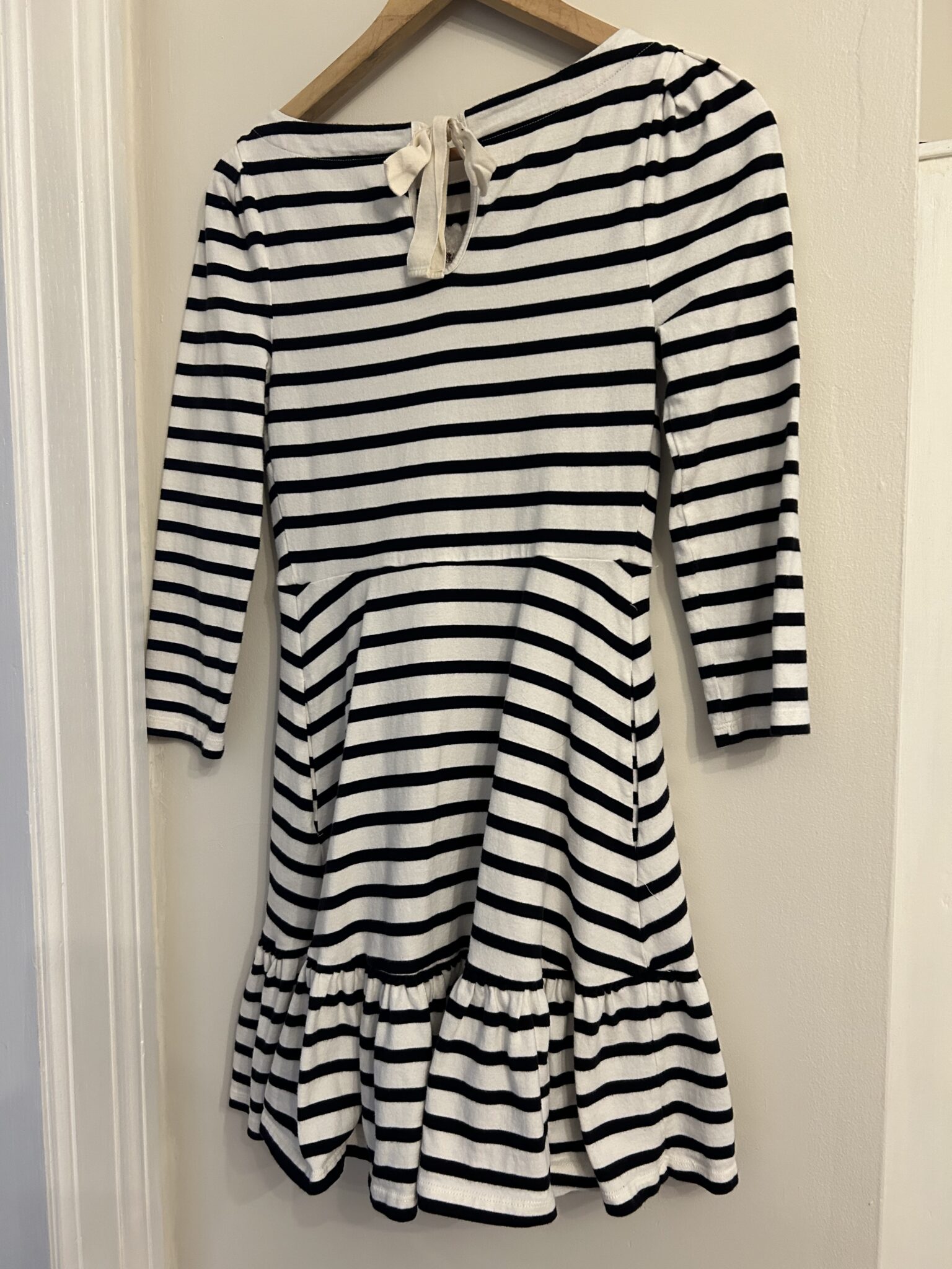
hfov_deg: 53.1
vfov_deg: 67.3
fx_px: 953
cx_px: 476
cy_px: 634
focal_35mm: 26
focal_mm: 5.7
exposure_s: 1/60
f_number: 1.5
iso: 200
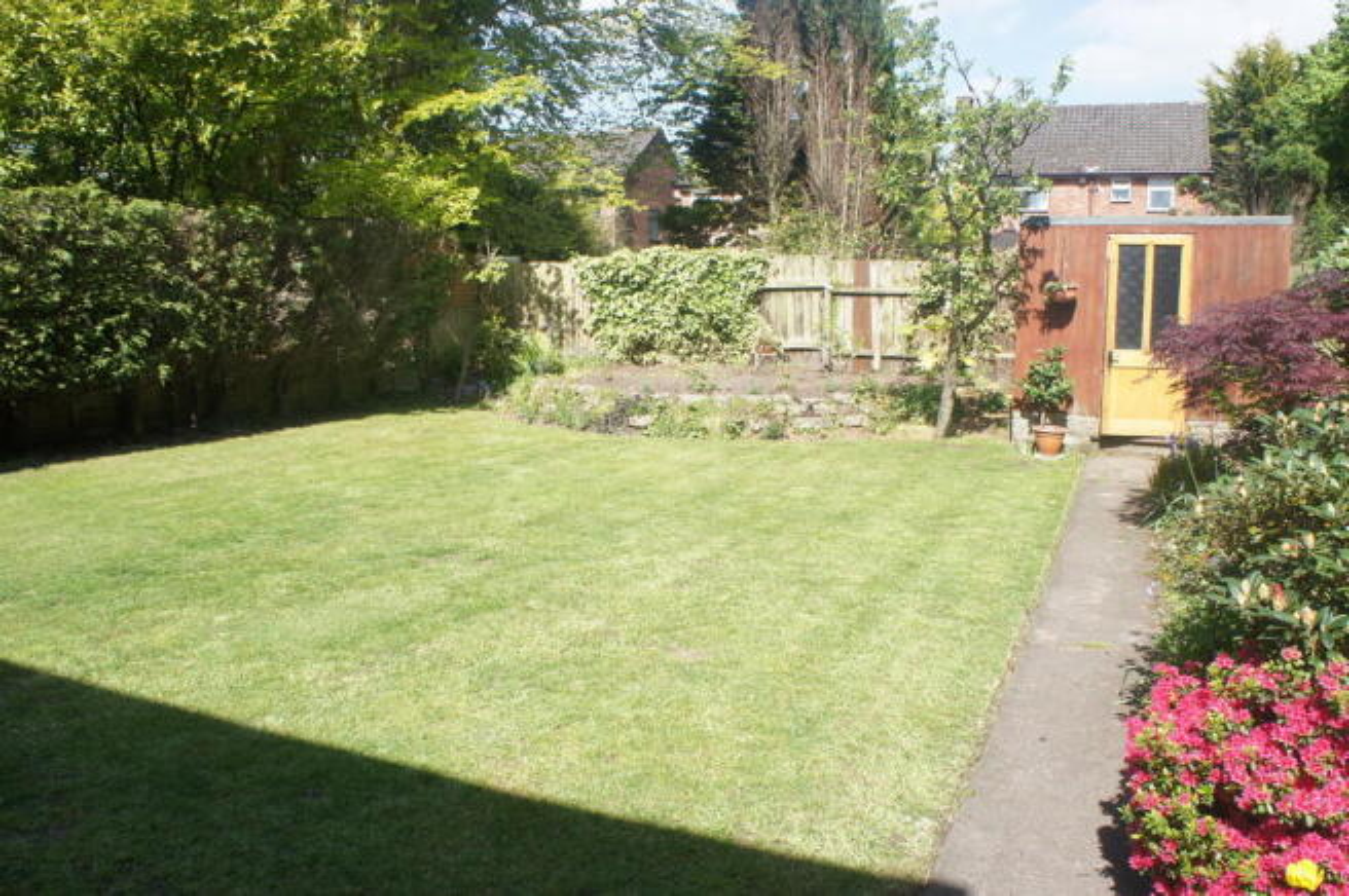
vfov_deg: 47.8
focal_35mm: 27
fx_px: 1011
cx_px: 674
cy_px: 448
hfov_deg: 67.4
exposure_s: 1/160
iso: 200
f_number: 7.1
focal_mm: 18
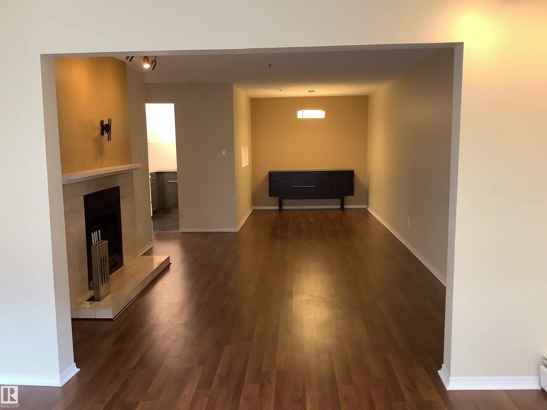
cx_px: 274
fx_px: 490
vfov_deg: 45.4
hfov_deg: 58.4
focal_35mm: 31
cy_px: 205
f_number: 2.4
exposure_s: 1/40
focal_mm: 3.3
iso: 320
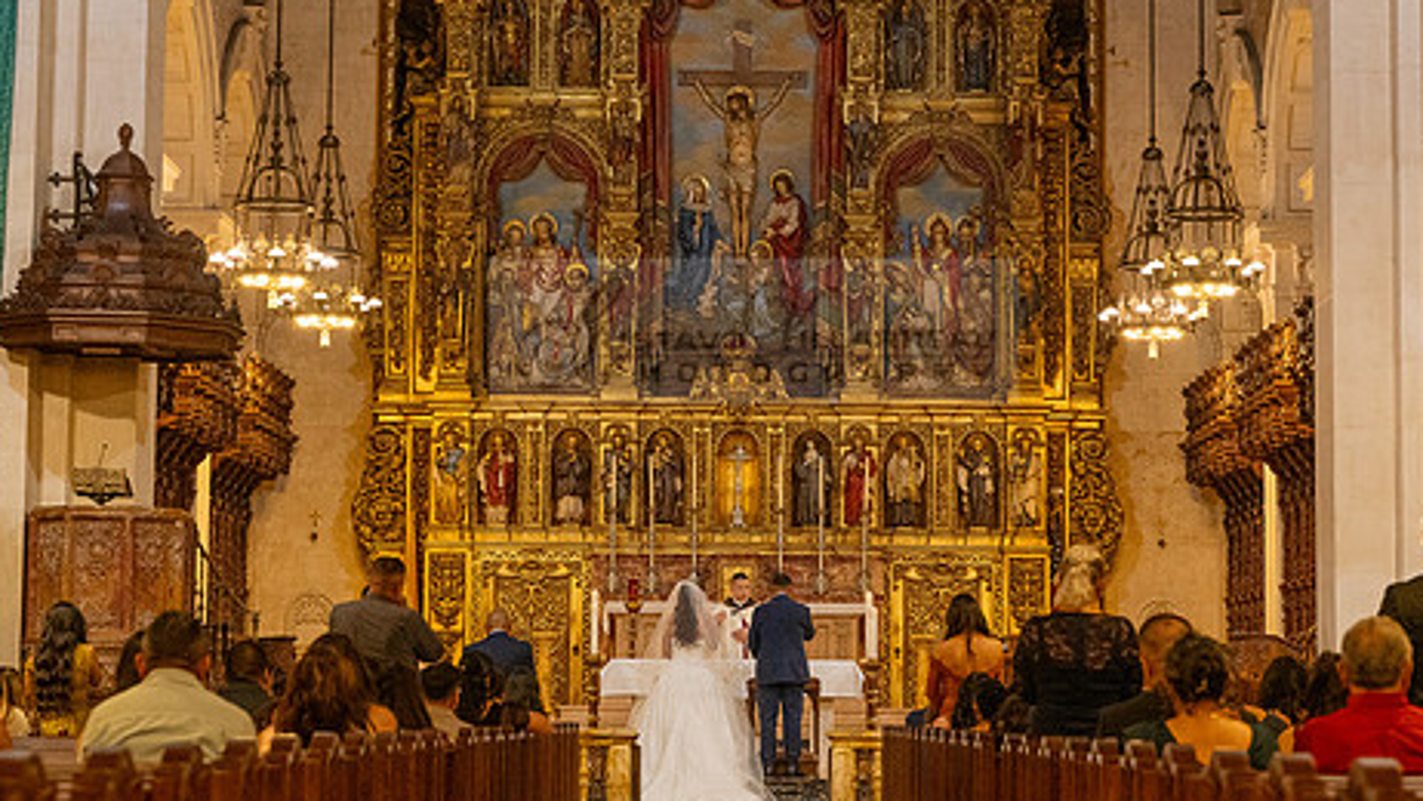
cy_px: 331
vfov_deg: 13.2
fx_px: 3472
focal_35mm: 92
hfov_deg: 23.2
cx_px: 758
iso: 2000
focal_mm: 70
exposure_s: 1/200
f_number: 4.5
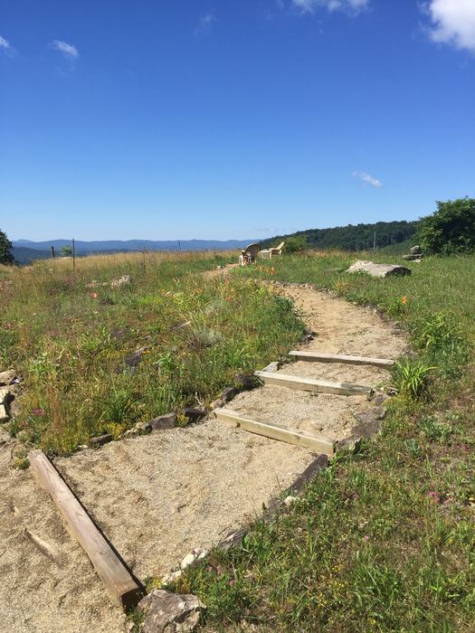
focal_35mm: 29
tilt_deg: -6.9
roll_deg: -0.8
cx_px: 238
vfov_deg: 61.7
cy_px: 316
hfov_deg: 48.2
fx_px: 531
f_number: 2.2
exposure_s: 1/1883
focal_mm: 4.15
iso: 32
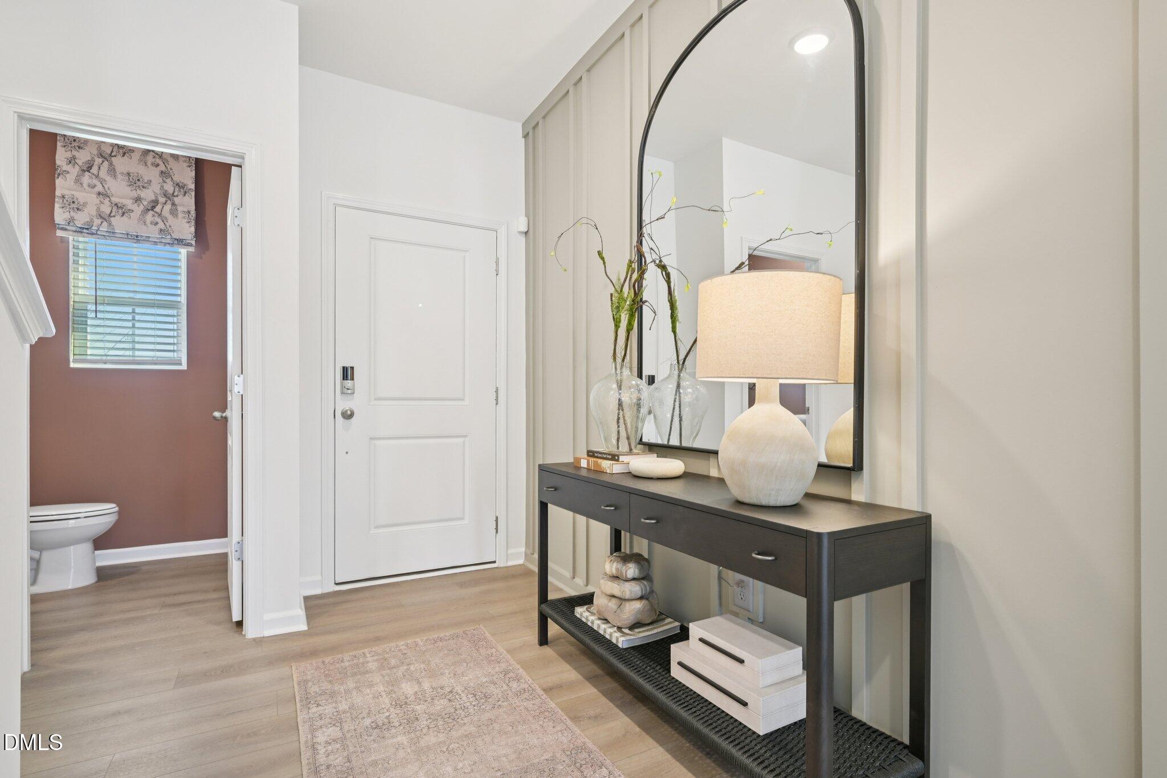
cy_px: 389
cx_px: 584
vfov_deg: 70.4
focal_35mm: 17
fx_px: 551
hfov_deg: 93.3
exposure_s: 1/8
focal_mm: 17
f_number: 8
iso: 400
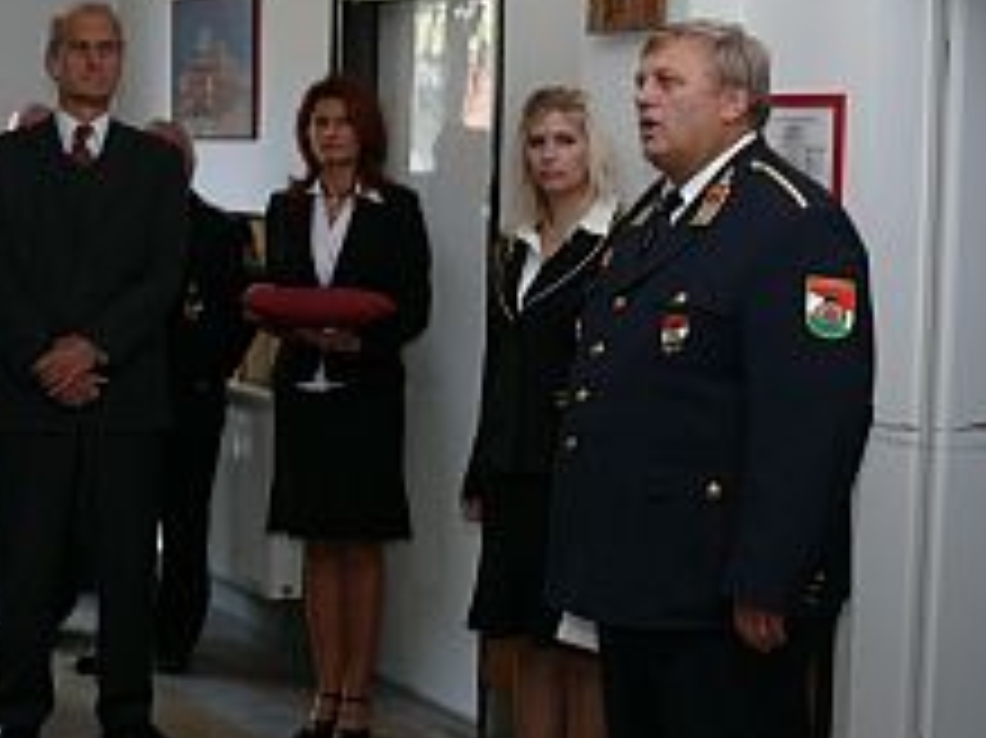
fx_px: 2050
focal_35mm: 72
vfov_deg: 20.4
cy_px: 297
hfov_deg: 27.0
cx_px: 473
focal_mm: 7.4
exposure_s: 1/30
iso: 100
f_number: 4
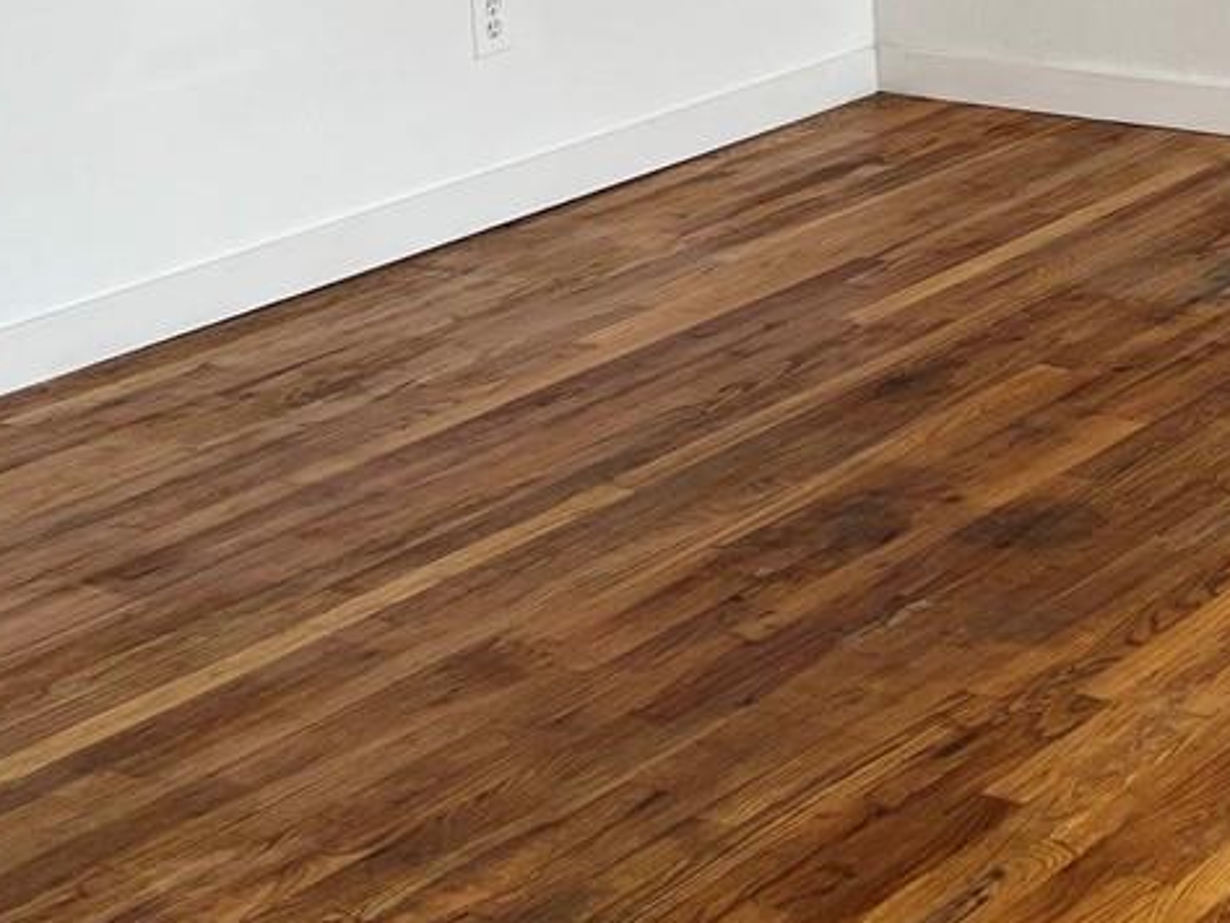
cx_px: 1550
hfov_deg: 20.5
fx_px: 3128
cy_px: -367
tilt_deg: -5.2
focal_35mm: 88
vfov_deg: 15.7
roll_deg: +1.0
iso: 32
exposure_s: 1/124
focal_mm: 5.1
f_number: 1.6
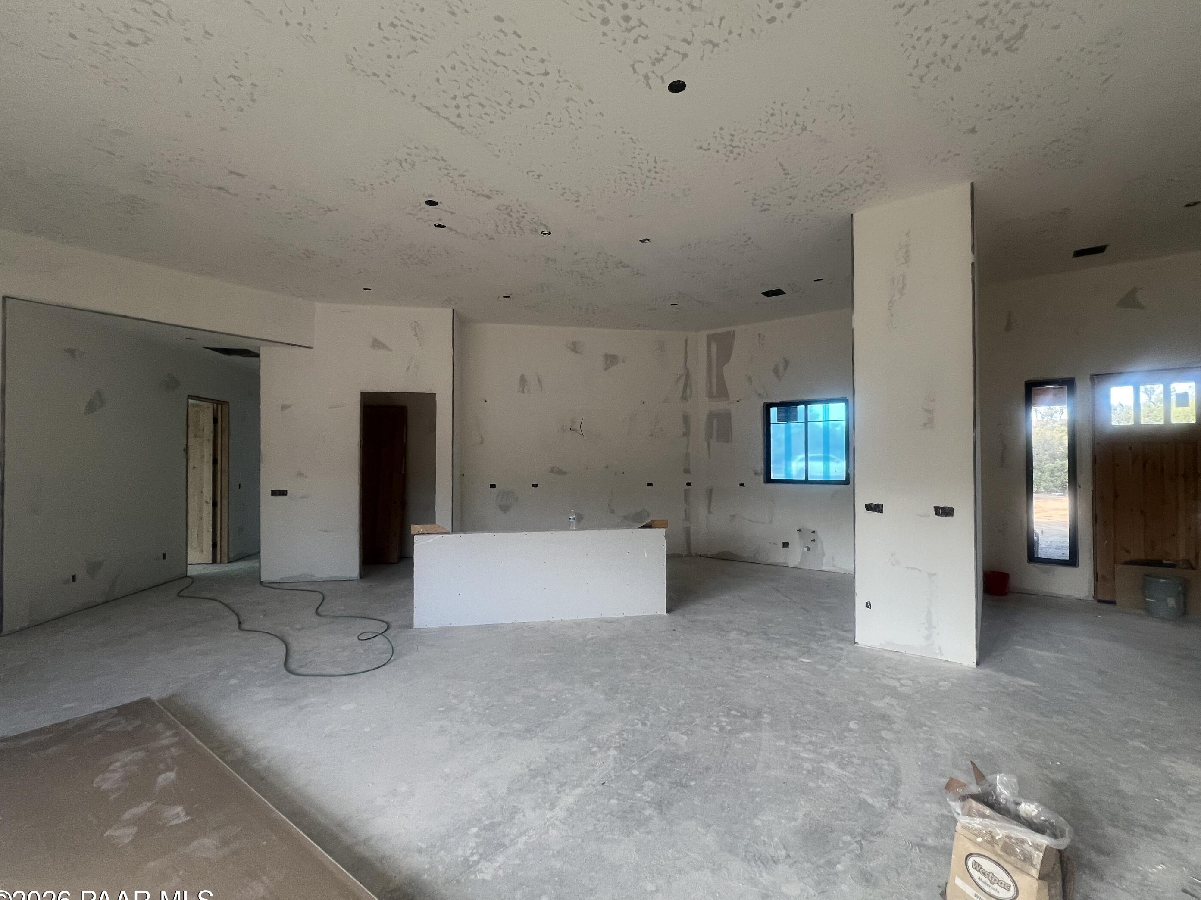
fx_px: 486
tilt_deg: -0.8
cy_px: 461
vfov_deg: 85.7
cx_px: 635
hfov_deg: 102.0
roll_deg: +0.1
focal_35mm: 14
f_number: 1.8
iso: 80
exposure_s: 1/99
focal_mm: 1.57
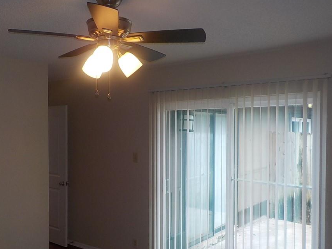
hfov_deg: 51.1
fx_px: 345
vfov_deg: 39.6
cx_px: 135
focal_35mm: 36
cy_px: 140
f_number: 3.3
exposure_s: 1/40
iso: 125
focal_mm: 4.1
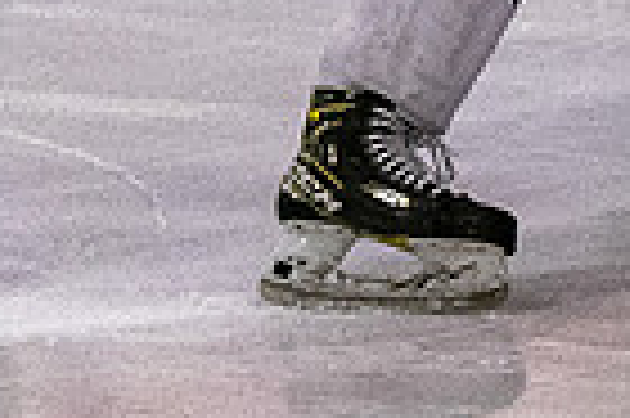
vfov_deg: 1.5
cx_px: 1127
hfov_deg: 2.2
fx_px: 16413
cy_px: -499
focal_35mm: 939
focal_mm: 90
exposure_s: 1/800
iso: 2500
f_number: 3.5
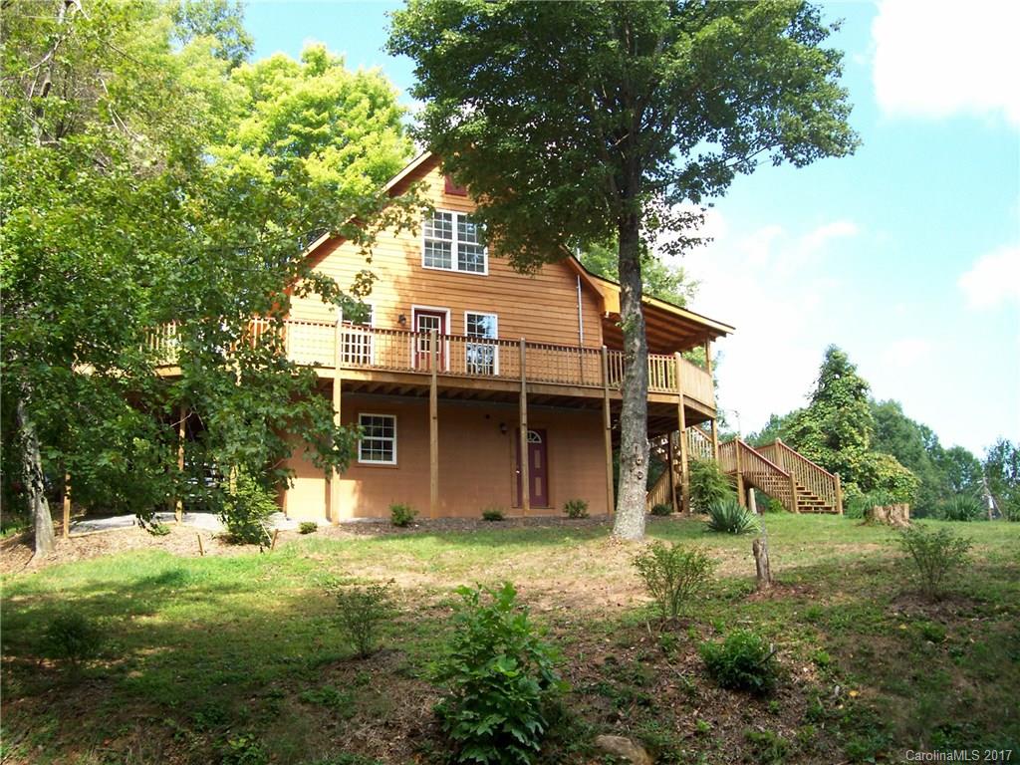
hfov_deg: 54.0
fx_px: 1002
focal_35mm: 34
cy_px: 382
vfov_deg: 41.8
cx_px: 510
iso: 80
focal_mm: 5.6
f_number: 2.7
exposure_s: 1/331
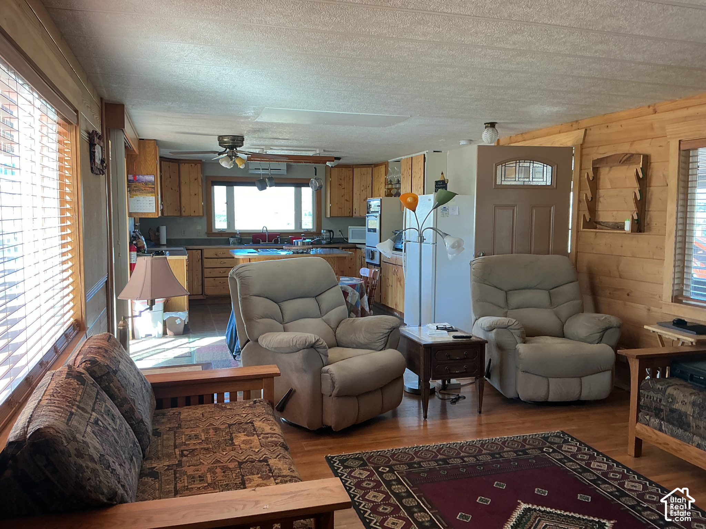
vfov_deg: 48.2
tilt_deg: -7.0
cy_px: 264
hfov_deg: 61.7
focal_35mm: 29
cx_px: 353
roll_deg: +0.0
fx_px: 591
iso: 50
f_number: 1.8
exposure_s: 1/60
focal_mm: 3
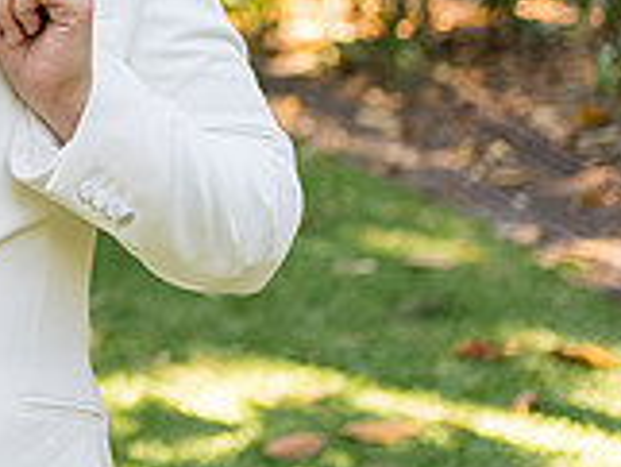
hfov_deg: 15.2
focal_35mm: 121
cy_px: -125
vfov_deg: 11.9
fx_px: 2172
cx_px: -289
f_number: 2.2
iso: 160
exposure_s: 1/320
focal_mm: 35
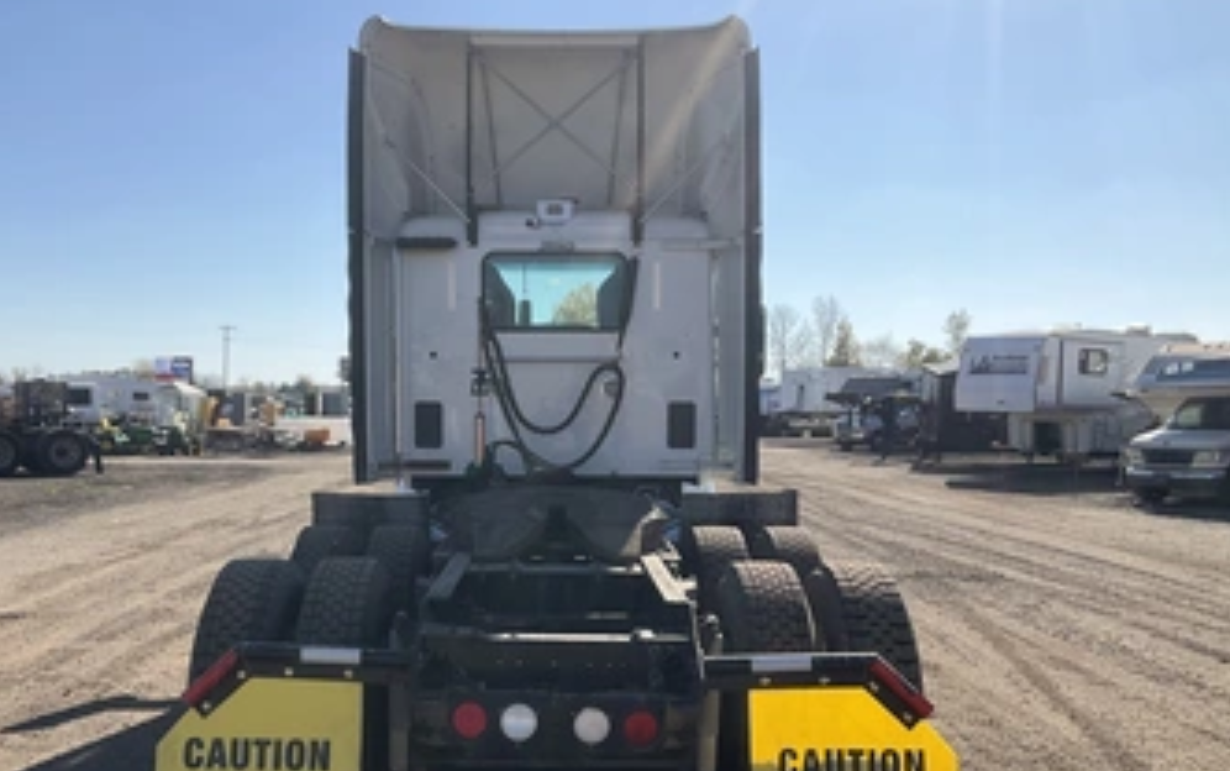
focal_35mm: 37
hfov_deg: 52.6
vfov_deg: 34.3
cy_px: 478
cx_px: 559
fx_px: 1241
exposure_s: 1/2427
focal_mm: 3
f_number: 1.8
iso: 25
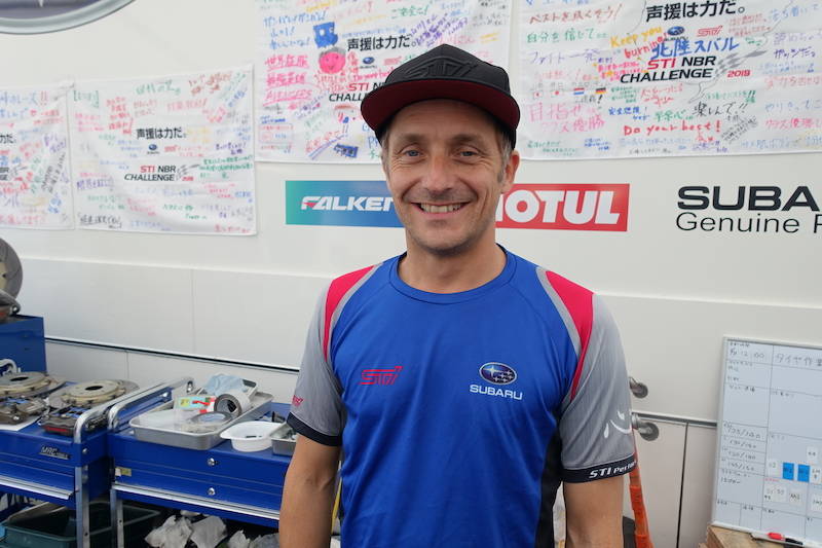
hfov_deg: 73.8
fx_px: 548
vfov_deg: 53.1
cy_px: 274
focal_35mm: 24
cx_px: 411
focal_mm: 8.8
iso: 125
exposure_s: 1/80
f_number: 4
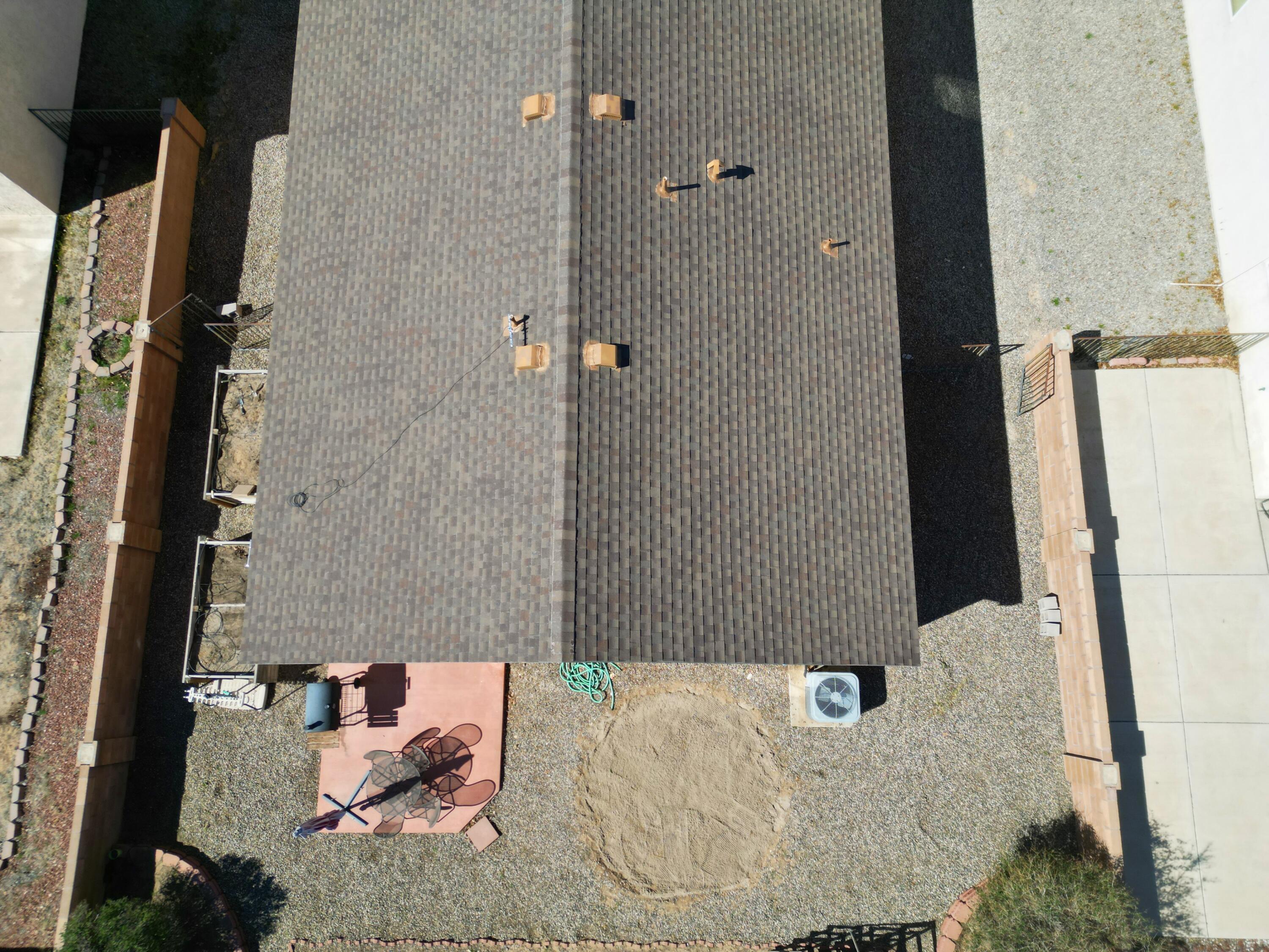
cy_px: 476
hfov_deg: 71.6
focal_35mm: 24
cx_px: 634
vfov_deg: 56.8
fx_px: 880
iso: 160
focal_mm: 6.72
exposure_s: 1/4000
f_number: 1.7
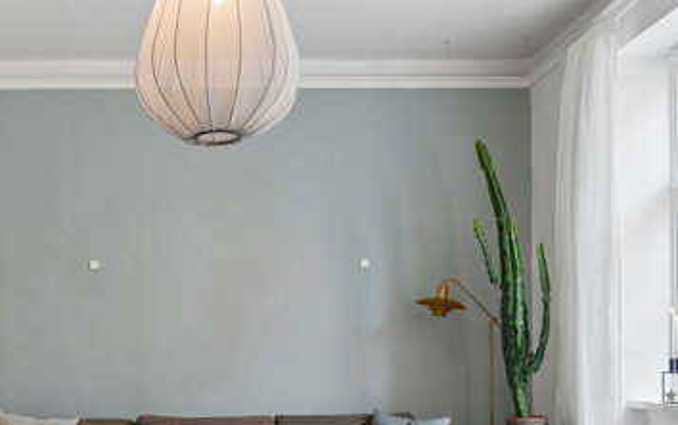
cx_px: 213
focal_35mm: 47
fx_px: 861
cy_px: 355
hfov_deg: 42.2
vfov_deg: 27.1
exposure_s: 1/6
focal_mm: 13.5
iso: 200
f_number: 8
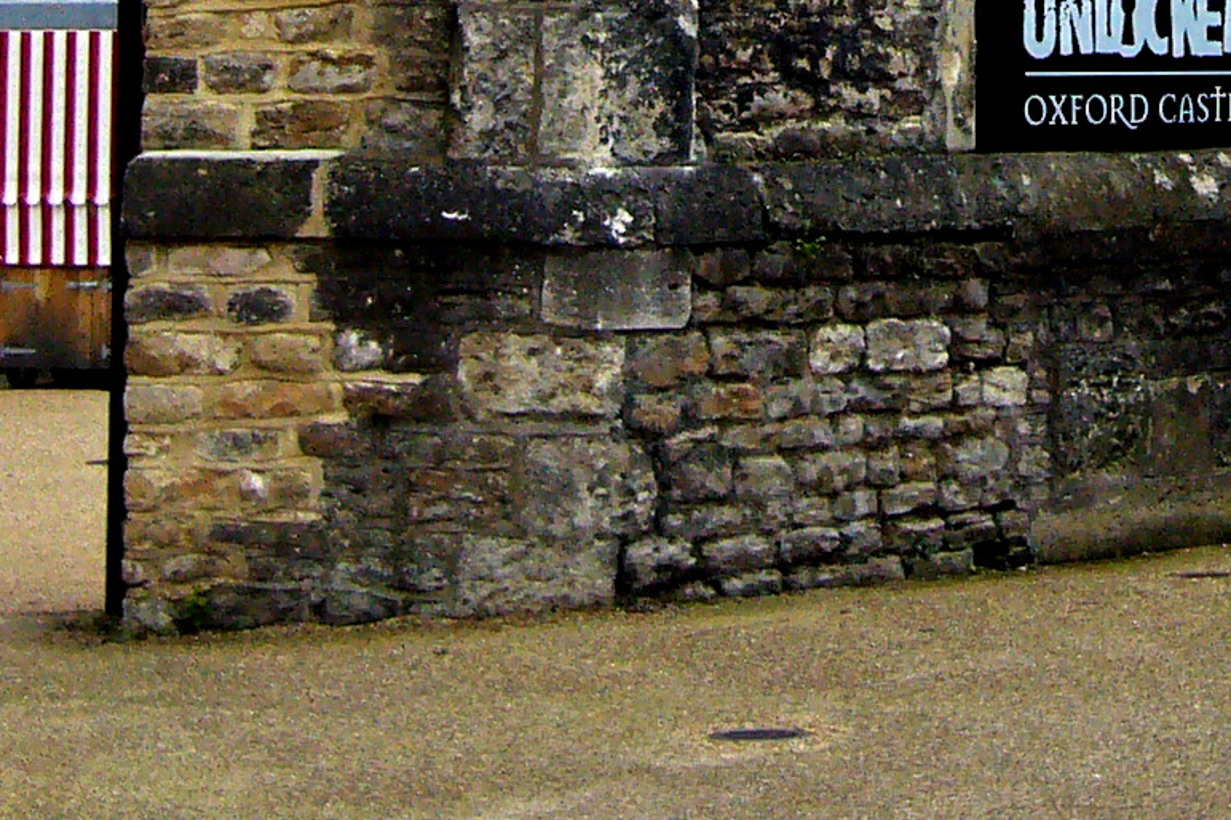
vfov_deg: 9.7
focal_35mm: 133
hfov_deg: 15.3
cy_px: -692
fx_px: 4548
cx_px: 1051
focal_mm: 5.8
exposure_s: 1/500
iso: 80
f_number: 2.8
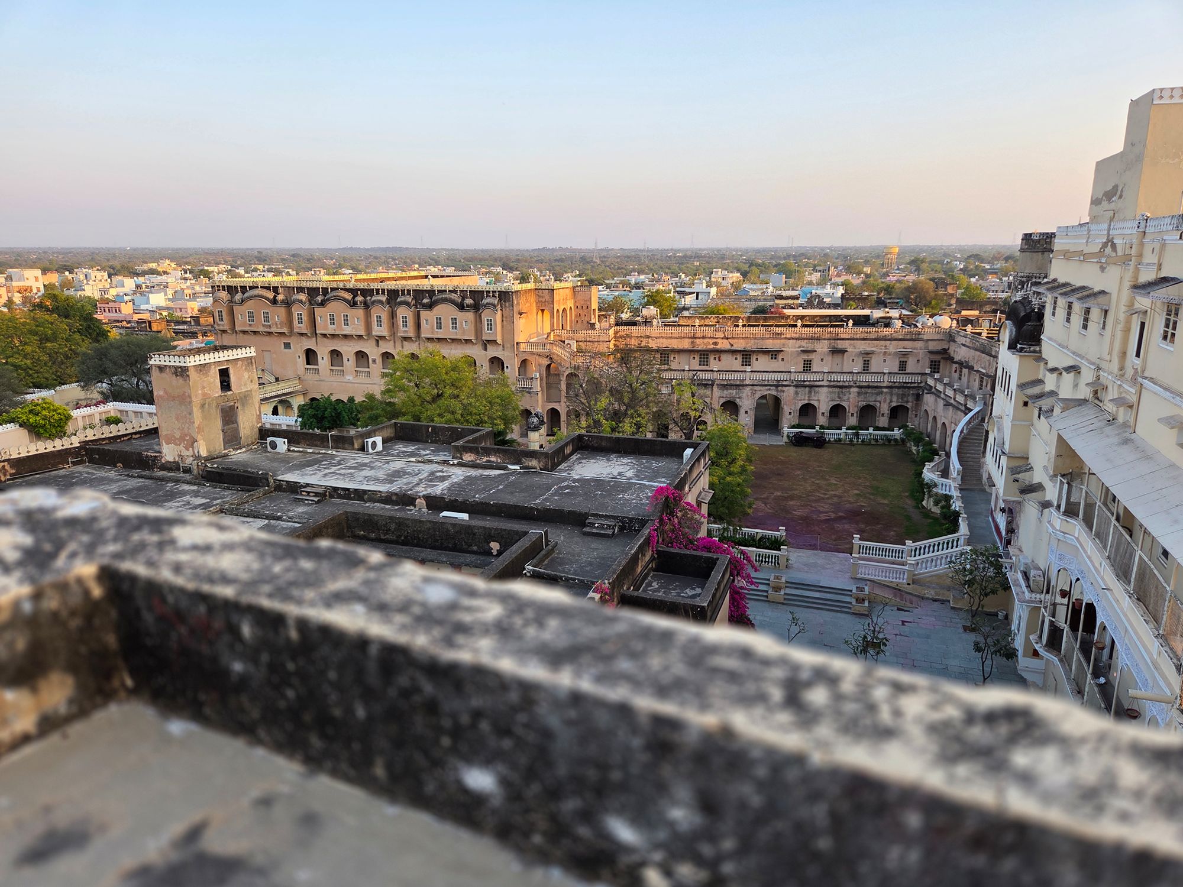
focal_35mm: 23
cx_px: 592
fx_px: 786
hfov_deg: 73.9
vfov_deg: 58.9
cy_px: 444
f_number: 1.8
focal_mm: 5.4
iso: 80
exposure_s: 1/594
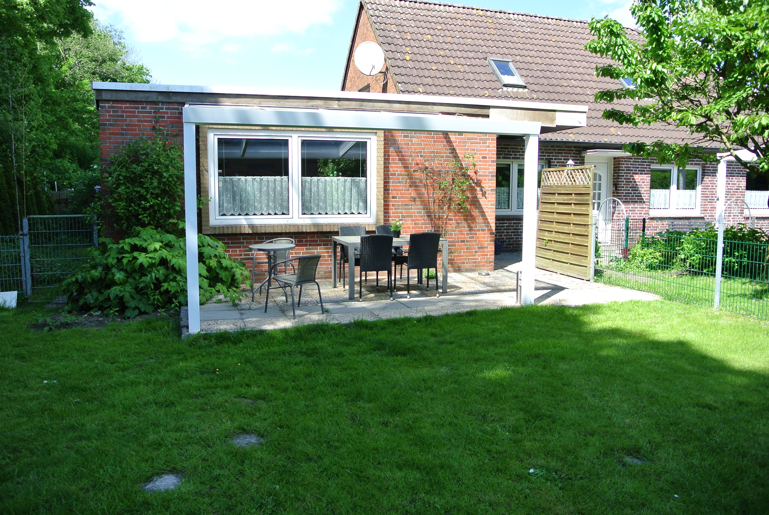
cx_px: 384
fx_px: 577
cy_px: 258
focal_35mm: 27
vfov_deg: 48.0
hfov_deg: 67.3
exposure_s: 1/320
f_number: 4
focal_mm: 10
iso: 100
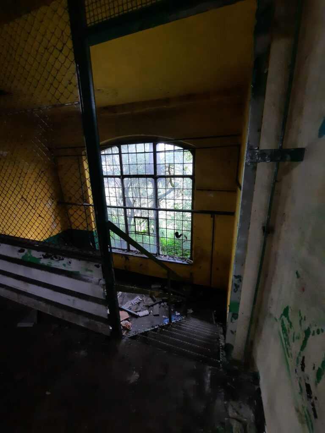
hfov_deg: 89.9
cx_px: 162
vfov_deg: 106.2
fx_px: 163
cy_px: 216
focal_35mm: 13
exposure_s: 1/50
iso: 80
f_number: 2.2
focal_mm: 1.74
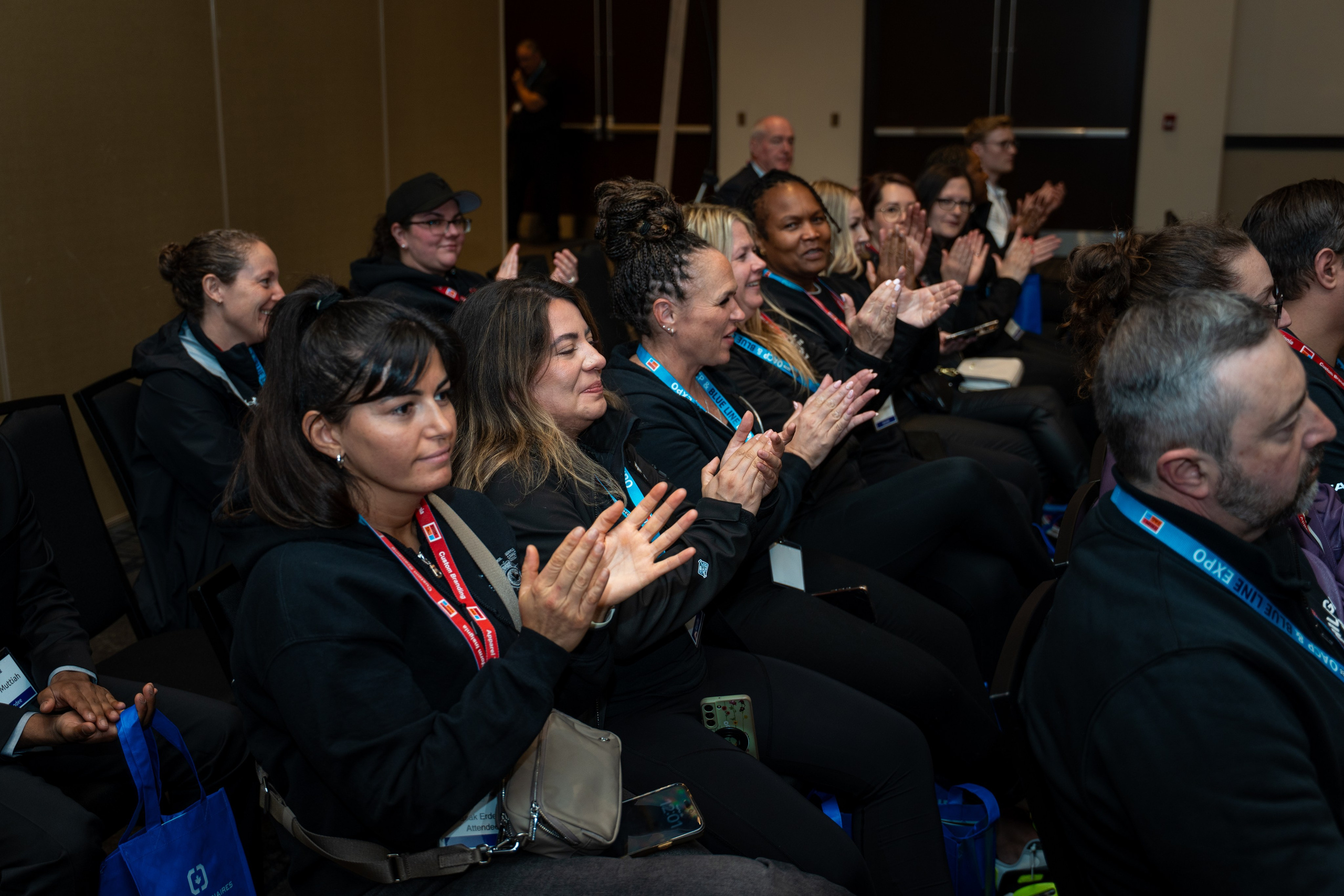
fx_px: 1484
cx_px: 672
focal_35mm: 40
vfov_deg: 33.6
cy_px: 448
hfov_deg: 48.7
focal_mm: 36.3
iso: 640
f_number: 2.8
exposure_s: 1/160
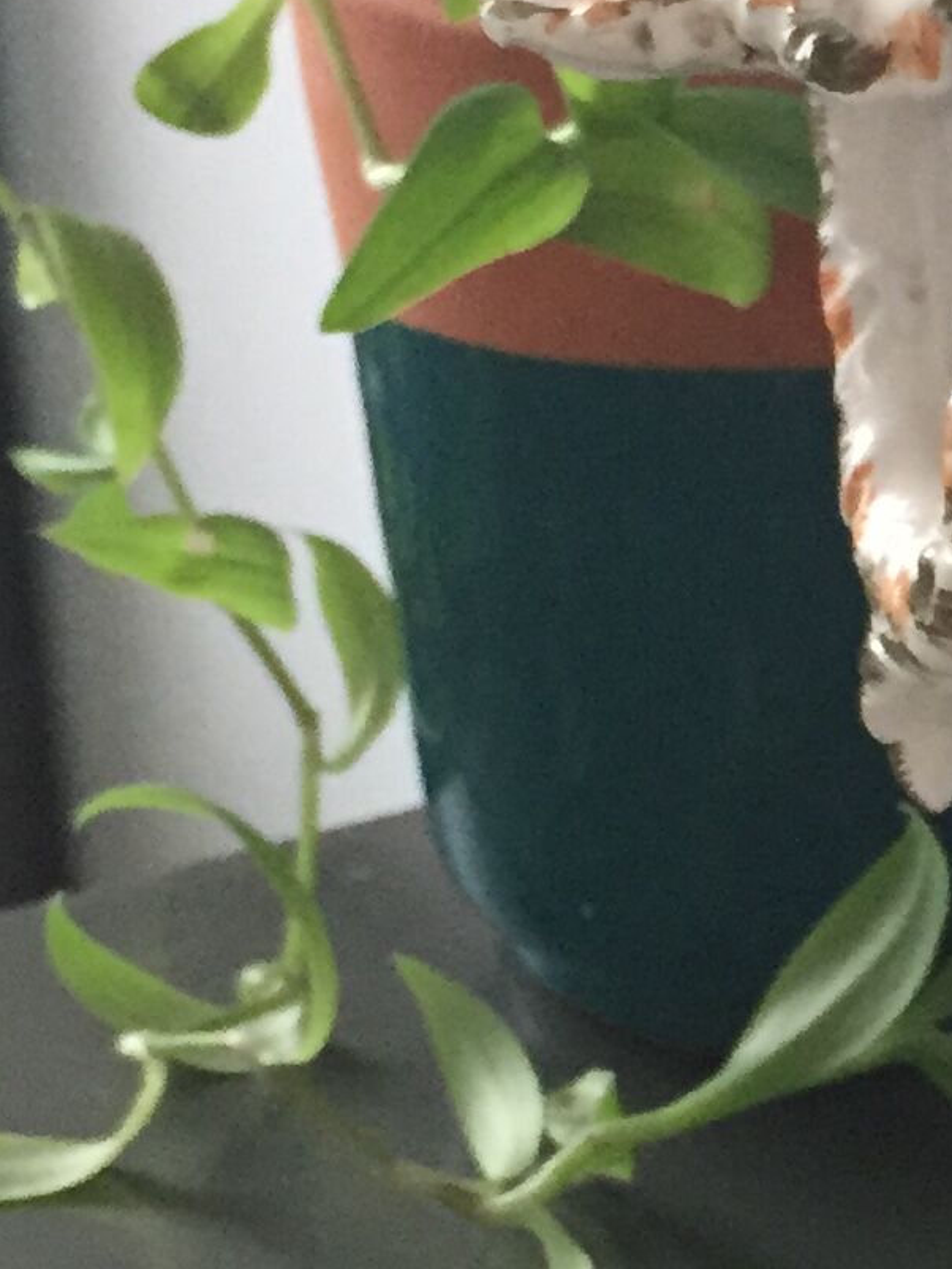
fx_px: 4325
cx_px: 1226
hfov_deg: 12.2
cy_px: 1016
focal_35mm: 118
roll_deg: -2.5
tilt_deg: -26.6
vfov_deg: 16.6
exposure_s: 1/33
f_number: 2.2
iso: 200
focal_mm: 4.15
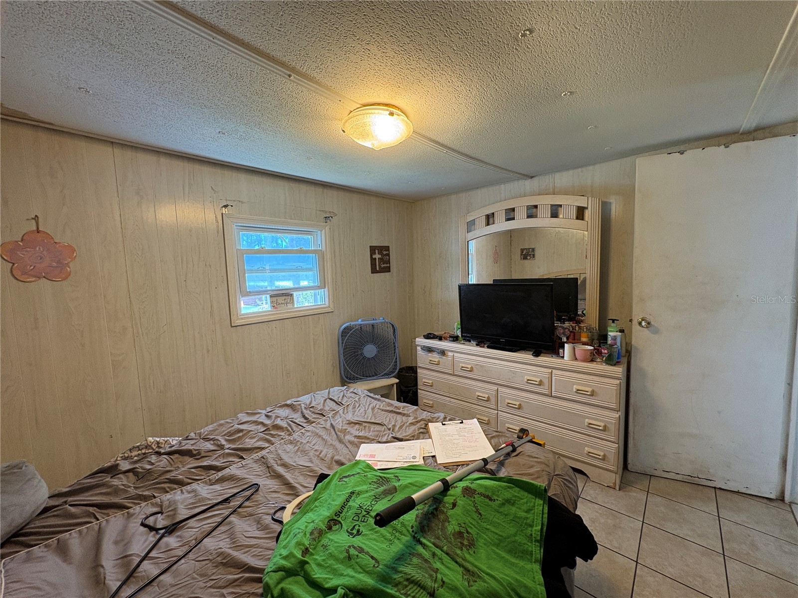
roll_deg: +1.7
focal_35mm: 14
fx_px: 323
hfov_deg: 102.1
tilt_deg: -4.0
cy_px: 299
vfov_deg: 85.7
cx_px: 399
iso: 200
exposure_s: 1/60
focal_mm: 2.22
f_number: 2.2
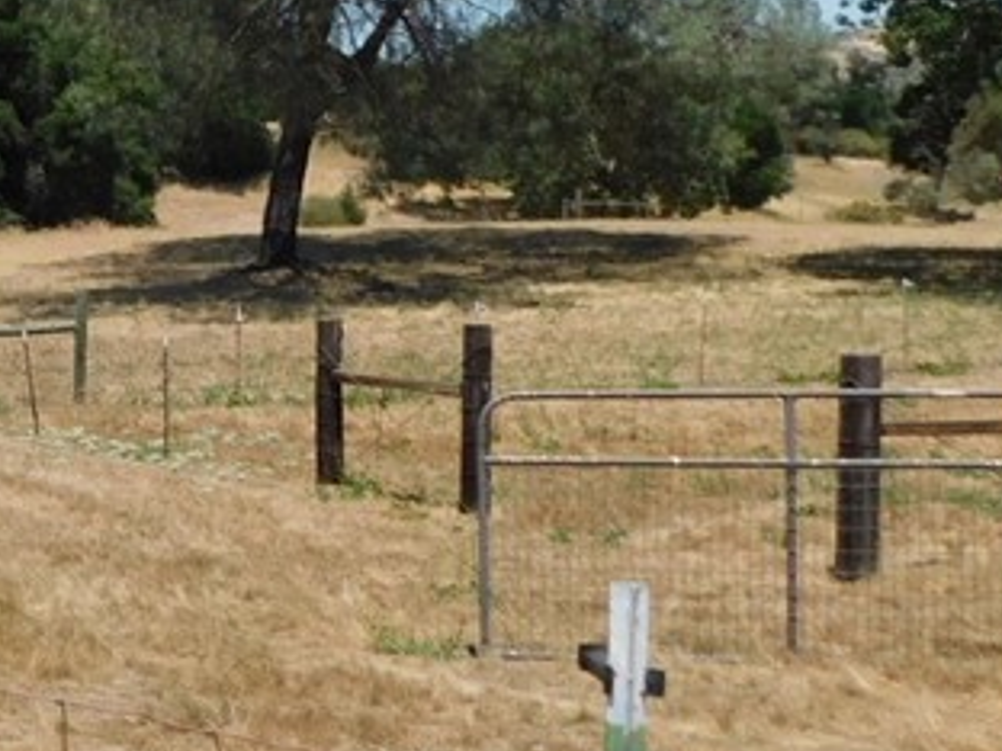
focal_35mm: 82
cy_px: 221
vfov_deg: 17.9
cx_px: -337
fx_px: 2374
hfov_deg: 21.3
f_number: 6.2
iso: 125
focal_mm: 4.5
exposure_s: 1/500
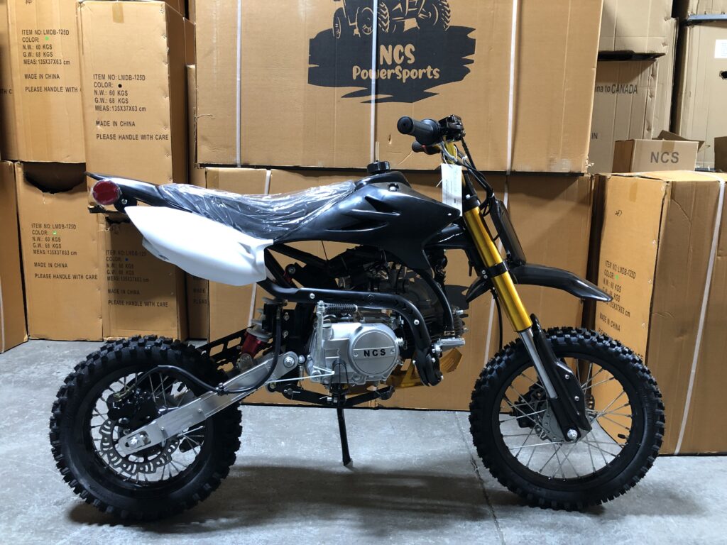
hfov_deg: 63.4
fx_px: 588
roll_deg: -0.8
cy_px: 272
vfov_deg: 49.7
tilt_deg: -10.8
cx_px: 364
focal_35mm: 28
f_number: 1.8
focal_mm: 4
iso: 64
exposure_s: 1/15
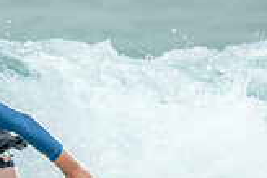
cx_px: -59
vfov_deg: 0.3
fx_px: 30237
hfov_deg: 0.5
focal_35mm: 4081
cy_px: 101
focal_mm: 800
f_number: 6.3
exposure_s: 1/2000
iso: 280
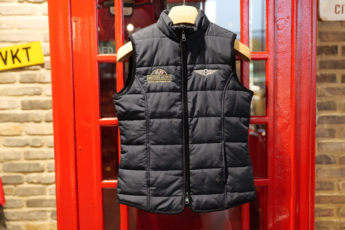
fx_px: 460
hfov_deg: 41.1
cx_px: 172
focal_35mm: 48
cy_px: 115
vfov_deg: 28.1
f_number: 3.2
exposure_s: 1/60
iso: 3200
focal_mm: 48
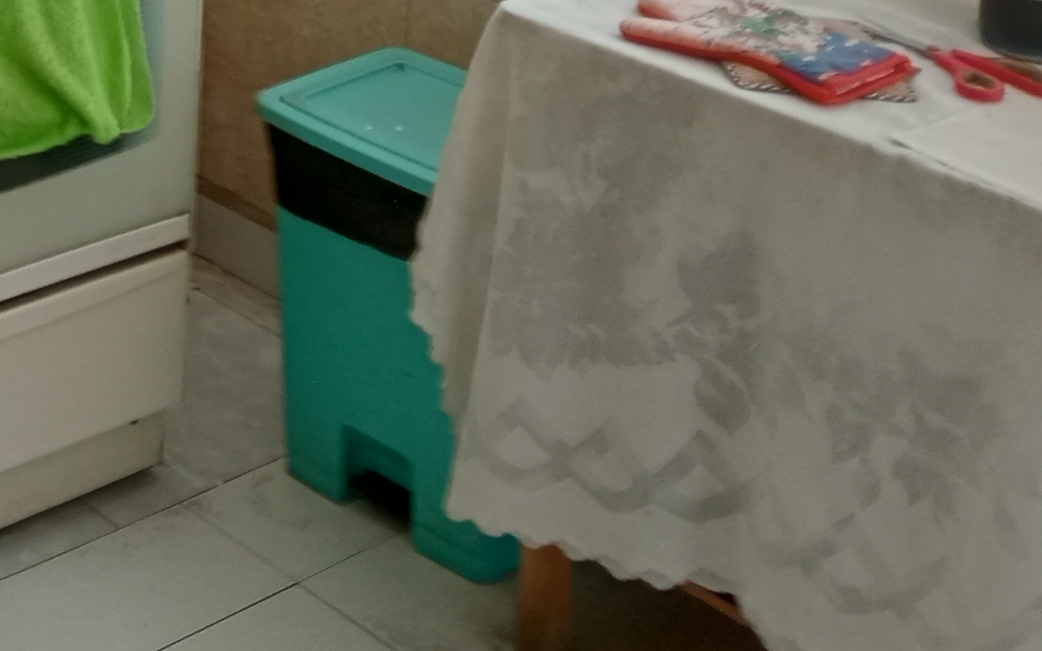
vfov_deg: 14.9
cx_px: -252
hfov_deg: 23.3
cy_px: -389
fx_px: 2271
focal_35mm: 80
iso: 99
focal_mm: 3.98
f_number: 1.8
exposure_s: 1/175
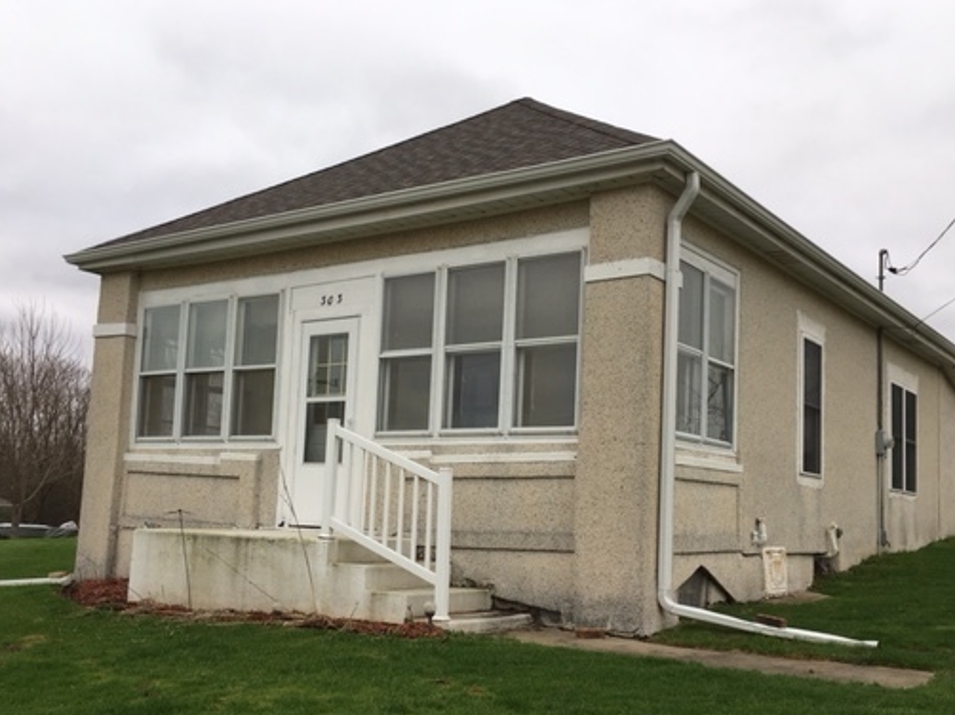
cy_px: 428
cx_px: 495
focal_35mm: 37
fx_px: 1020
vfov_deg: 38.5
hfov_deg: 50.1
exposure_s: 1/178
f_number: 2.2
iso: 25
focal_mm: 4.15
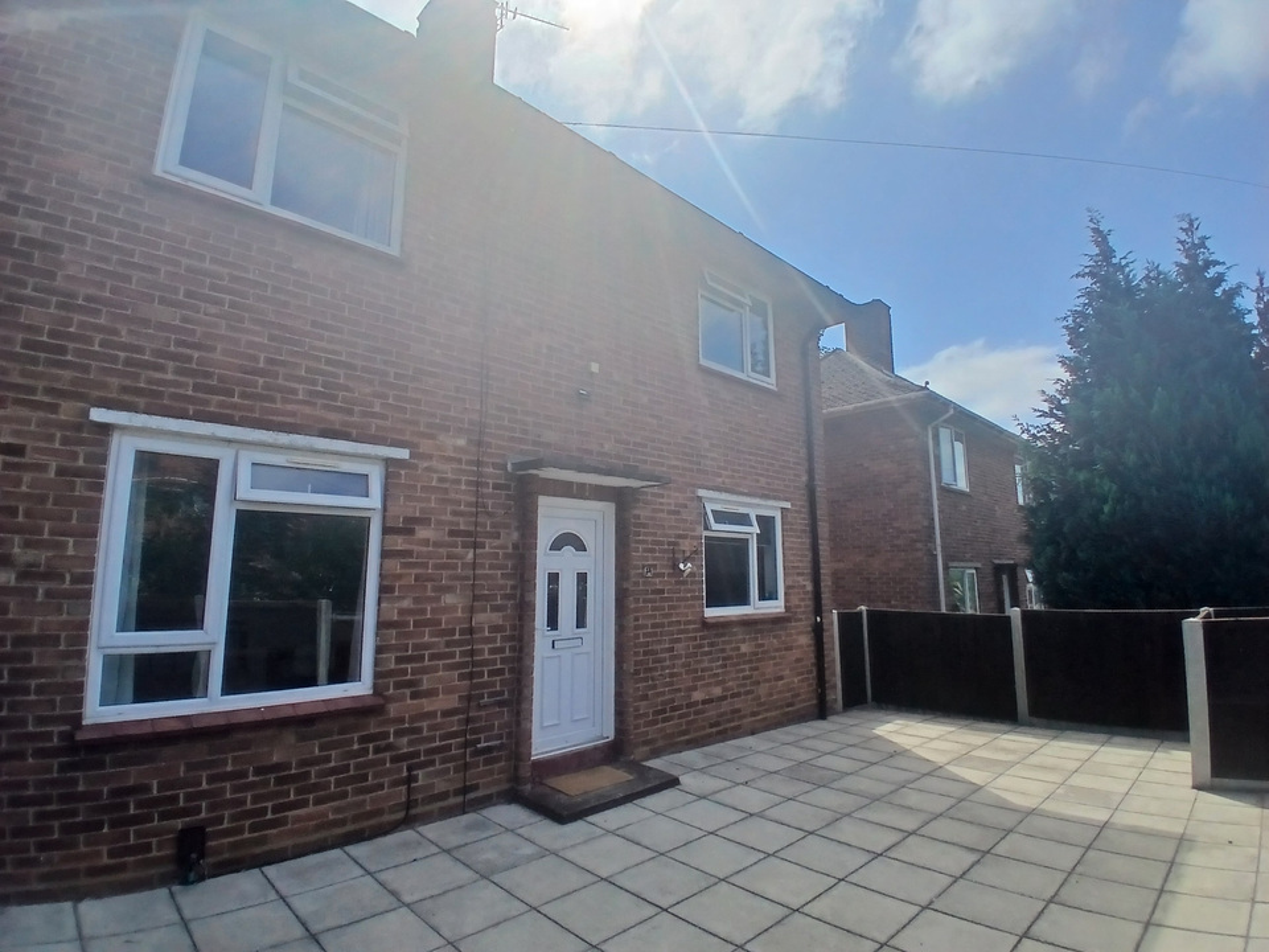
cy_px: 476
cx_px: 634
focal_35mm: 17
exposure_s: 1/1761
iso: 50
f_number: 2.2
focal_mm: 1.4
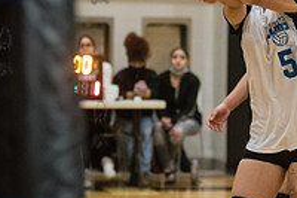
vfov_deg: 5.9
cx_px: 291
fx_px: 1912
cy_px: 50
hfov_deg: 8.8
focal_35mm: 232
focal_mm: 80
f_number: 3.2
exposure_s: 1/400
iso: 5000
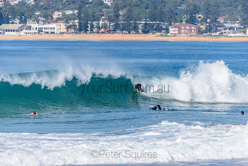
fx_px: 3445
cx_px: 124
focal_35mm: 500
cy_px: 83
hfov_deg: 4.1
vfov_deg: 2.8
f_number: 5.6
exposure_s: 1/2000
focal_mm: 500
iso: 110
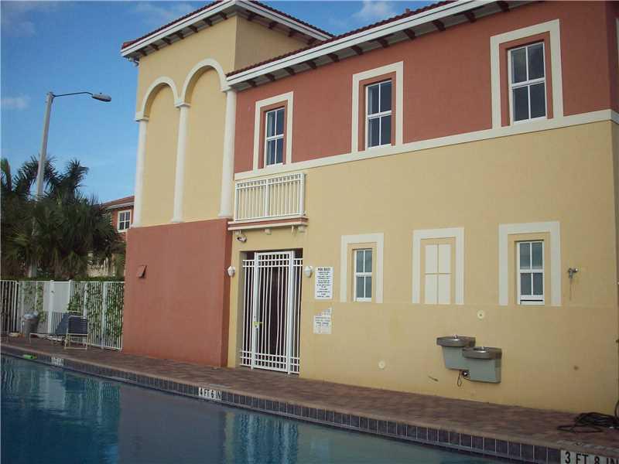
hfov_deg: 50.1
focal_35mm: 37
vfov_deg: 38.7
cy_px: 232
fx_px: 662
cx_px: 310
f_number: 5.6
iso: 80
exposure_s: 1/321
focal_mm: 6.2
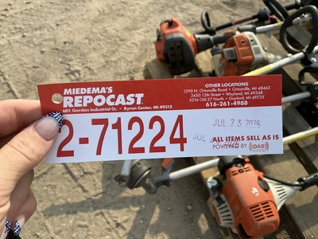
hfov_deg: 63.4
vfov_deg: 49.7
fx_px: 257
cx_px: 159
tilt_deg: -57.4
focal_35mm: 28
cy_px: 120
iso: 25
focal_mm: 3
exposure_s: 1/898
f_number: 1.8
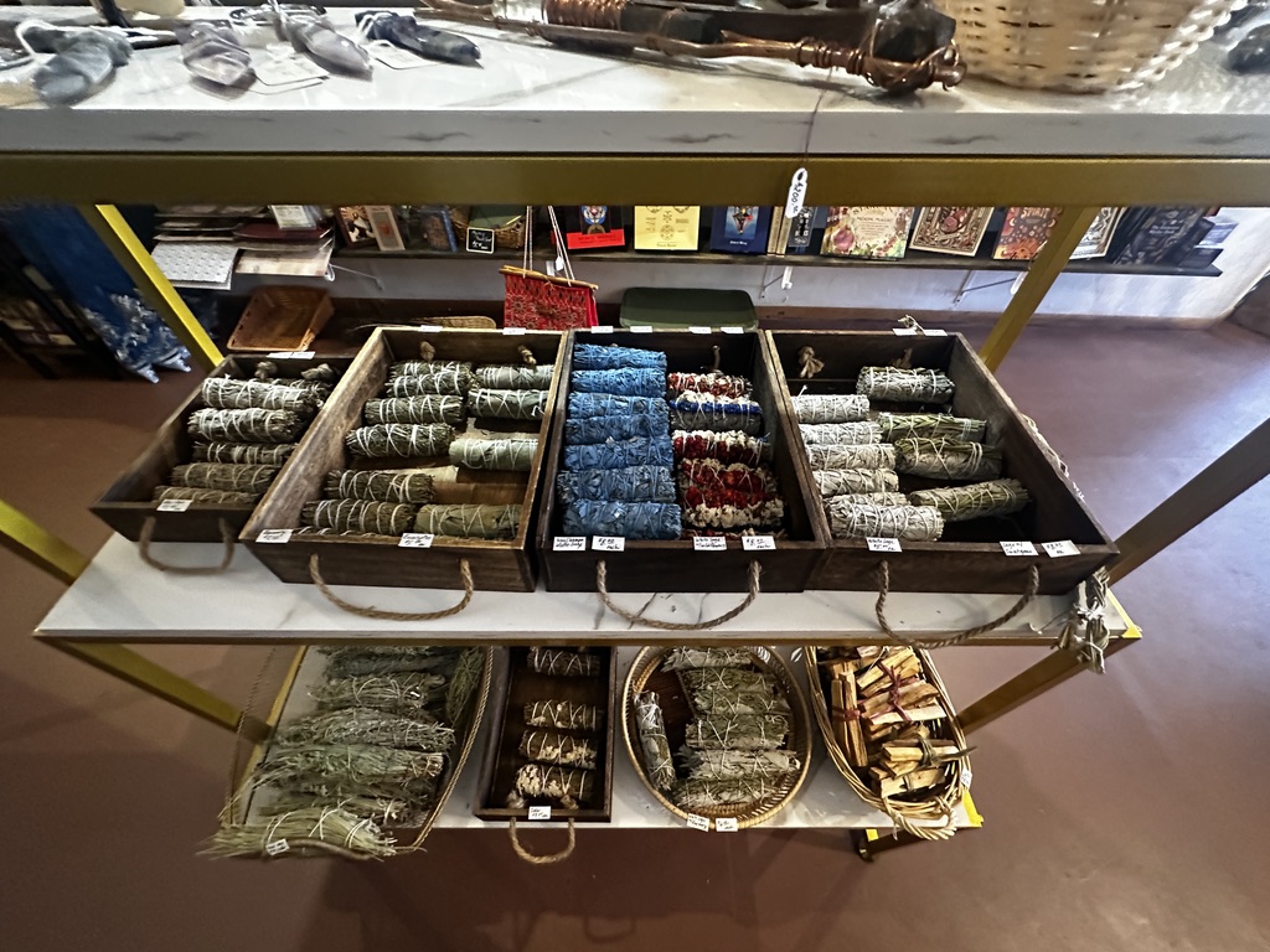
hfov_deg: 102.1
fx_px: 514
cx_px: 635
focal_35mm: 14
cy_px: 476
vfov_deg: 85.7
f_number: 2.2
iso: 1000
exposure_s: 1/60
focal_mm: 2.22
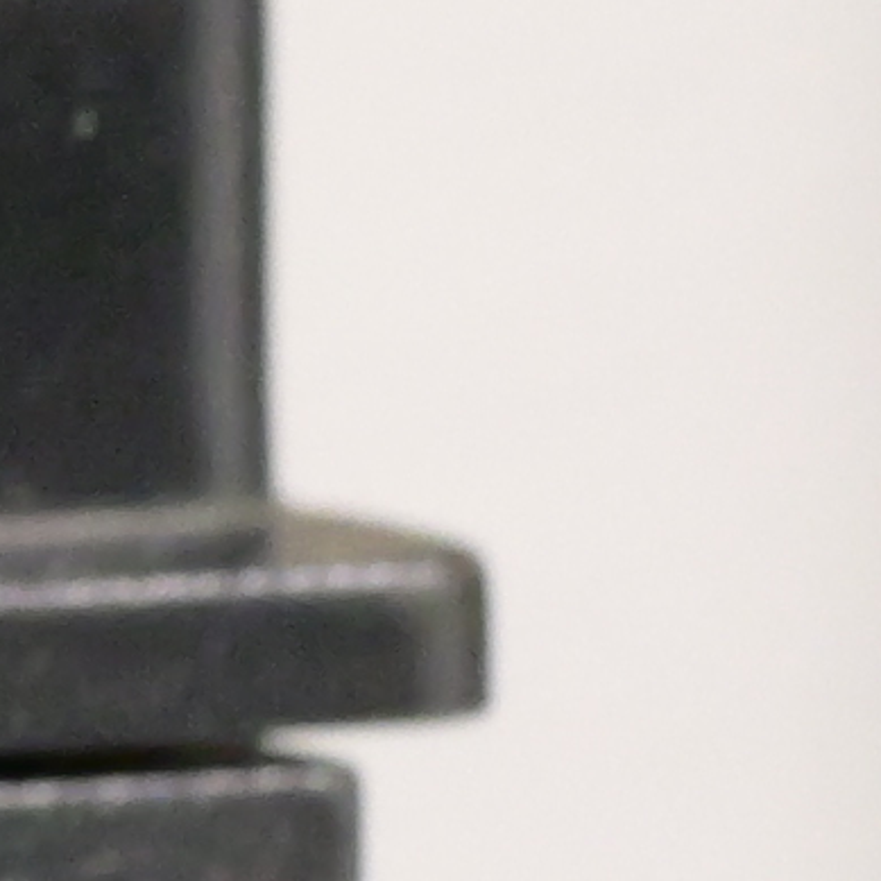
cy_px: -79
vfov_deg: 3.1
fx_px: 16096
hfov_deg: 3.0
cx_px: -2967
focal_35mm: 559
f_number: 8
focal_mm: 30
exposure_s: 1/40
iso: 3200
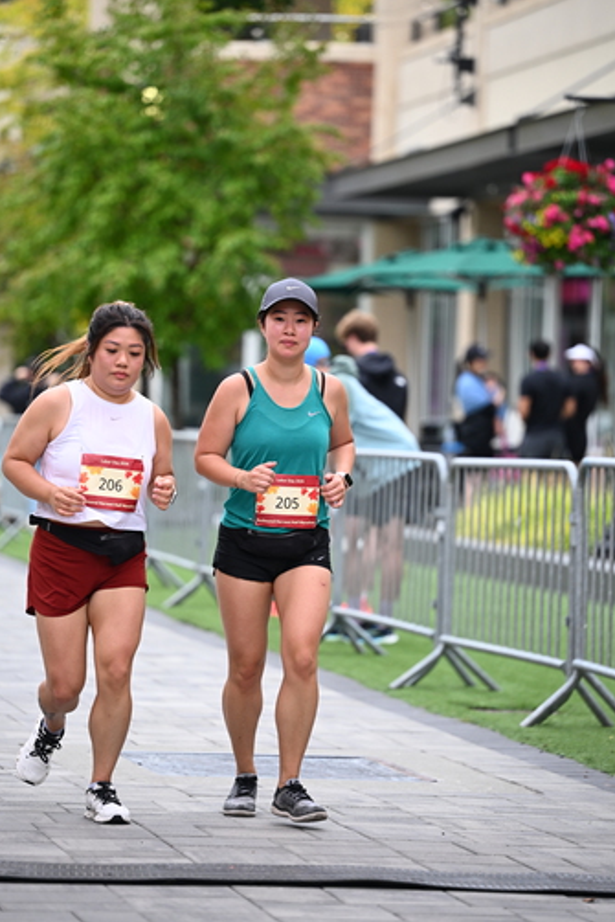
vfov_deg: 12.9
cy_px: 419
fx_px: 4071
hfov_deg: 8.6
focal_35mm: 159
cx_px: 282
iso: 640
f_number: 2.8
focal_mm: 145
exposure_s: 1/1600
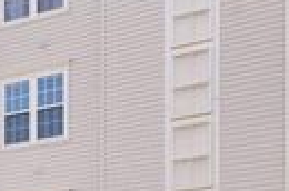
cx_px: 144
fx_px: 432
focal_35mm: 54
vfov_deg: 19.1
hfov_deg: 37.0
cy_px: 341
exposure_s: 1/100
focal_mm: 14
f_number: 7.1
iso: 100
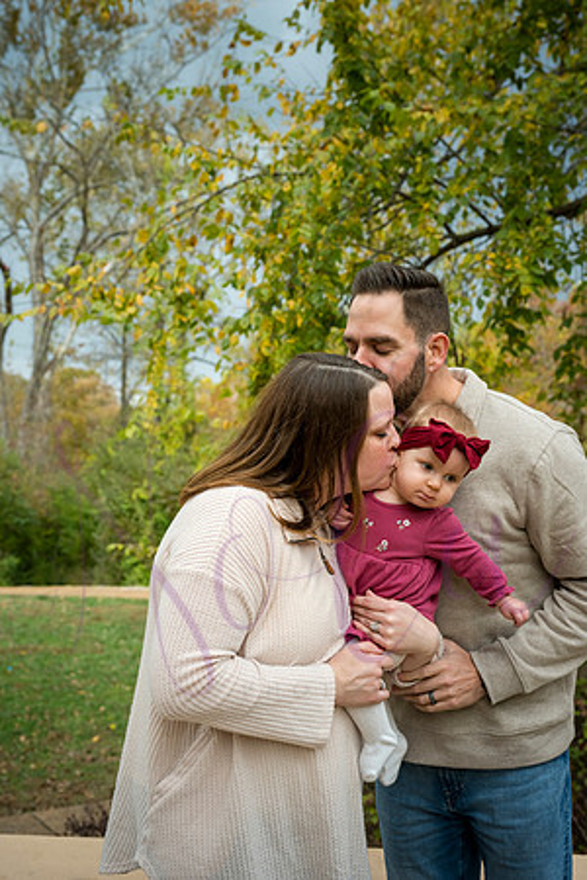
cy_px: 440
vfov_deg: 41.1
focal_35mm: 48
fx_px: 1174
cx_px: 294
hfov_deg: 28.1
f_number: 5
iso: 400
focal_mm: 48
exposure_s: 1/500
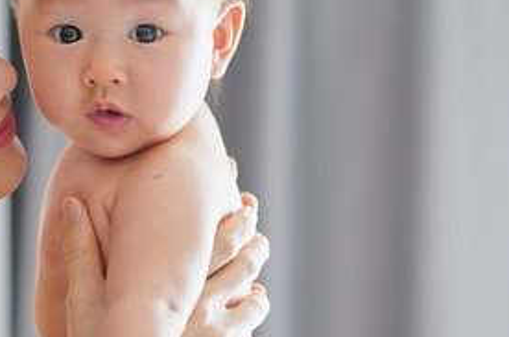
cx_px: 197
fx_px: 2117
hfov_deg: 13.7
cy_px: 284
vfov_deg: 9.1
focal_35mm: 150
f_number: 2
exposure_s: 1/250
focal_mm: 55
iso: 1000
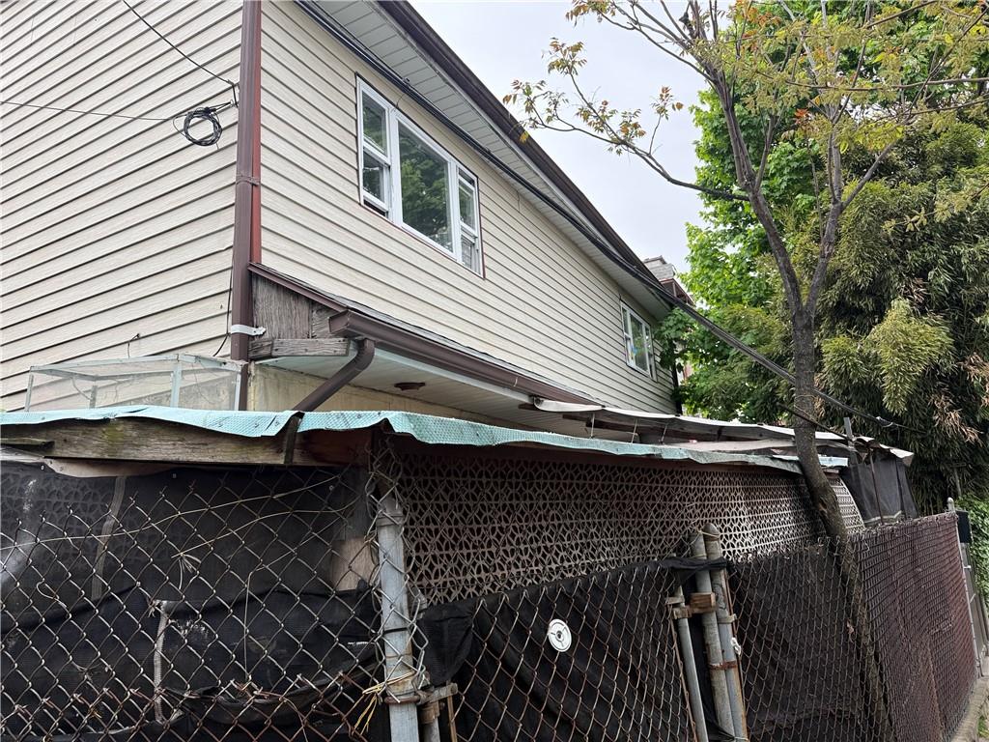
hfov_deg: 71.6
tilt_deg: +13.1
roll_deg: +4.2
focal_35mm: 24
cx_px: 494
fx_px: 686
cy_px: 371
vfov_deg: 56.8
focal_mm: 6.76
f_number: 1.78
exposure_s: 1/593
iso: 80
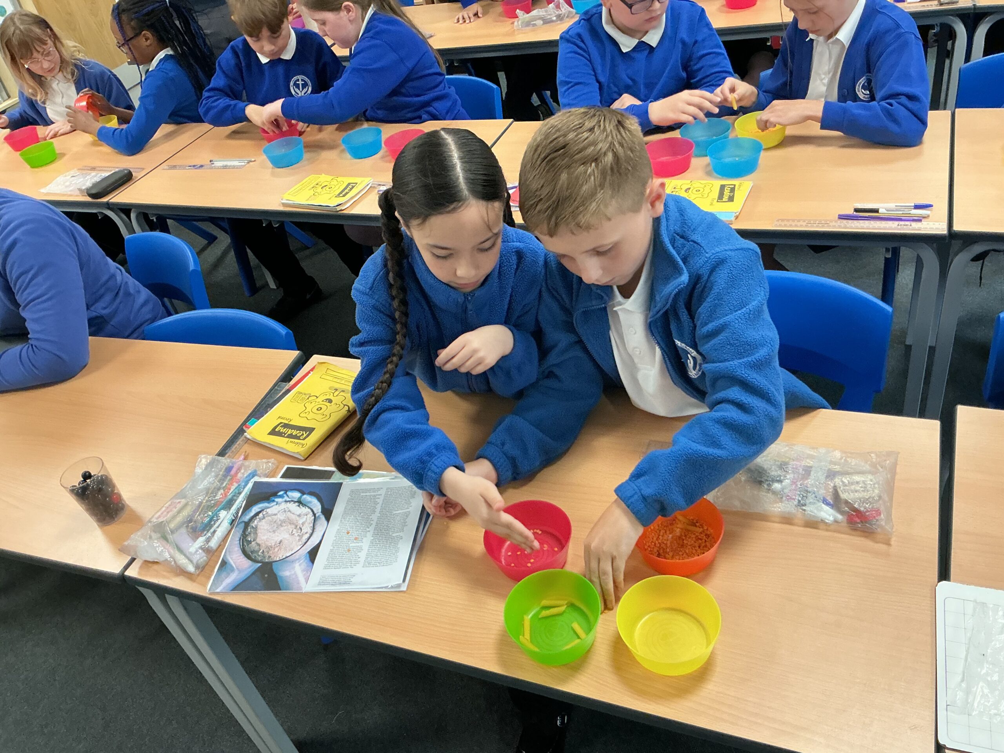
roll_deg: +13.7
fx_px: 841
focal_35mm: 29
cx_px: 502
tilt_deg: -37.5
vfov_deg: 48.2
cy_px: 376
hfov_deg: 61.7
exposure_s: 1/60
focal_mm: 3
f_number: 1.8
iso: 160
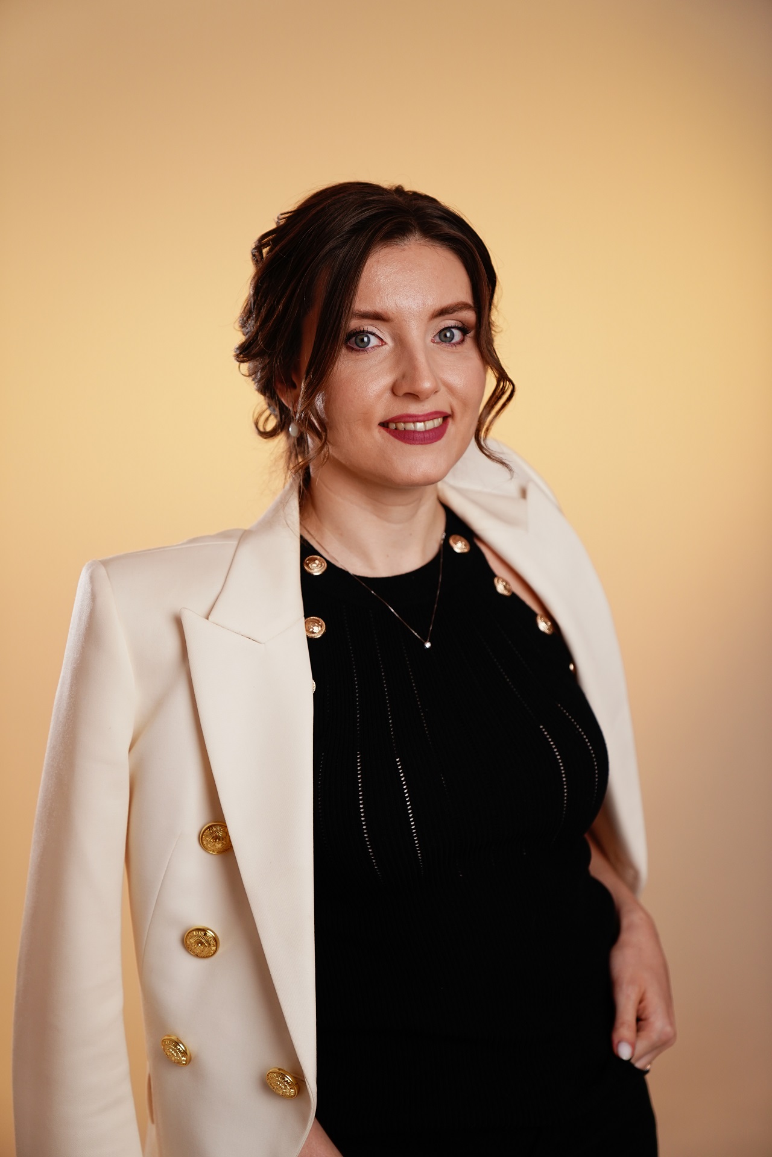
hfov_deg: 20.3
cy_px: 578
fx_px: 2155
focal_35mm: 67
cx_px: 386
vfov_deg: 30.1
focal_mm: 67
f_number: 2.8
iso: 400
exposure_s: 1/250
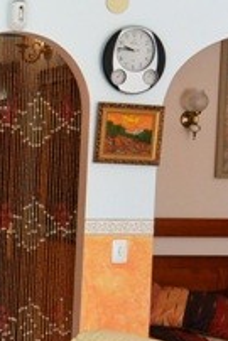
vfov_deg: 22.0
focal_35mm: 92
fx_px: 872
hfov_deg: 13.5
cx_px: -166
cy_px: 241
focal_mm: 11
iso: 400
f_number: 3.5
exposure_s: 1/200
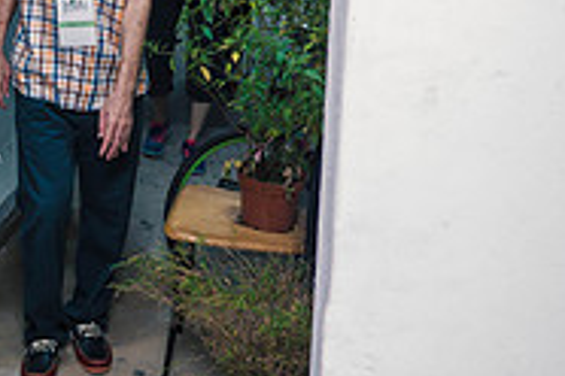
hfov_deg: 27.5
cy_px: 26
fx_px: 1020
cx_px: -100
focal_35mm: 65
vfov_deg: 20.4
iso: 800
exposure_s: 1/100
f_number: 2
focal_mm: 10
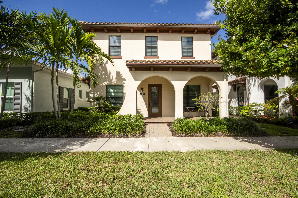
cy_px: 99
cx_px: 149
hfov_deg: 100.4
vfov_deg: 77.3
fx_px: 124
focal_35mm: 15
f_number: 8
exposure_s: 1/500
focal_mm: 10
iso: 100
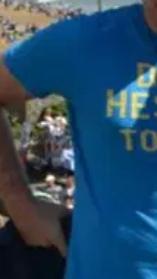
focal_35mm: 237
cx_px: 852
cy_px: 16
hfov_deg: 4.3
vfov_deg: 9.1
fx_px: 1759
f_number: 9
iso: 100
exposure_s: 1/200
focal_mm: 24
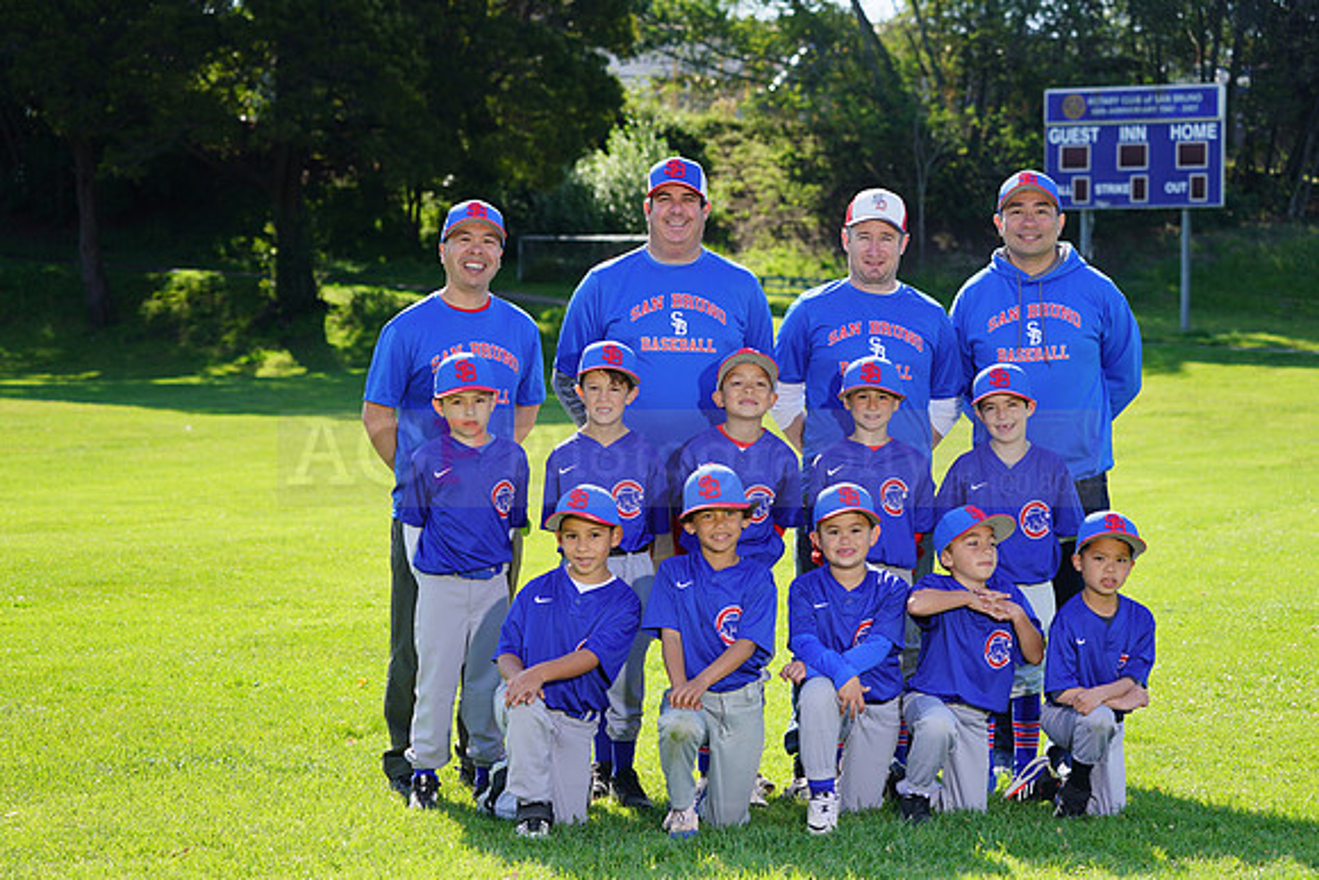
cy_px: 440
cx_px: 660
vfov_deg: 13.7
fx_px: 3665
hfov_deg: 20.4
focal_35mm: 100
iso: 100
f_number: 6.3
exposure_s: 1/250
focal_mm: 100
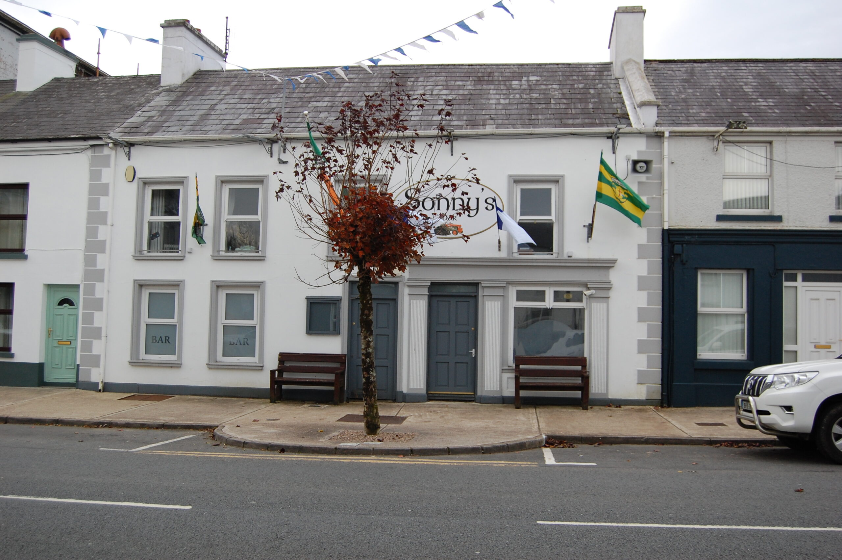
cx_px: 421
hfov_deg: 57.3
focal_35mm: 33
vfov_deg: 39.9
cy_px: 280
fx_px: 771
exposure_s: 1/100
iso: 400
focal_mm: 22
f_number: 5
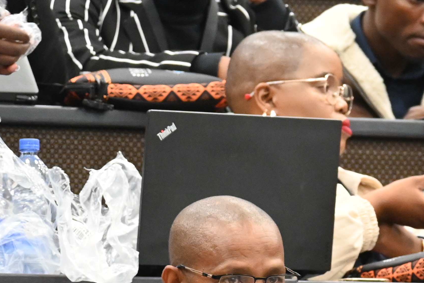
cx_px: 631
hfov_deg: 4.7
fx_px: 5146
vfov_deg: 3.1
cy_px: 89
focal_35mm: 437
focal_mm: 88
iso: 3200
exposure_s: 1/80
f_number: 5
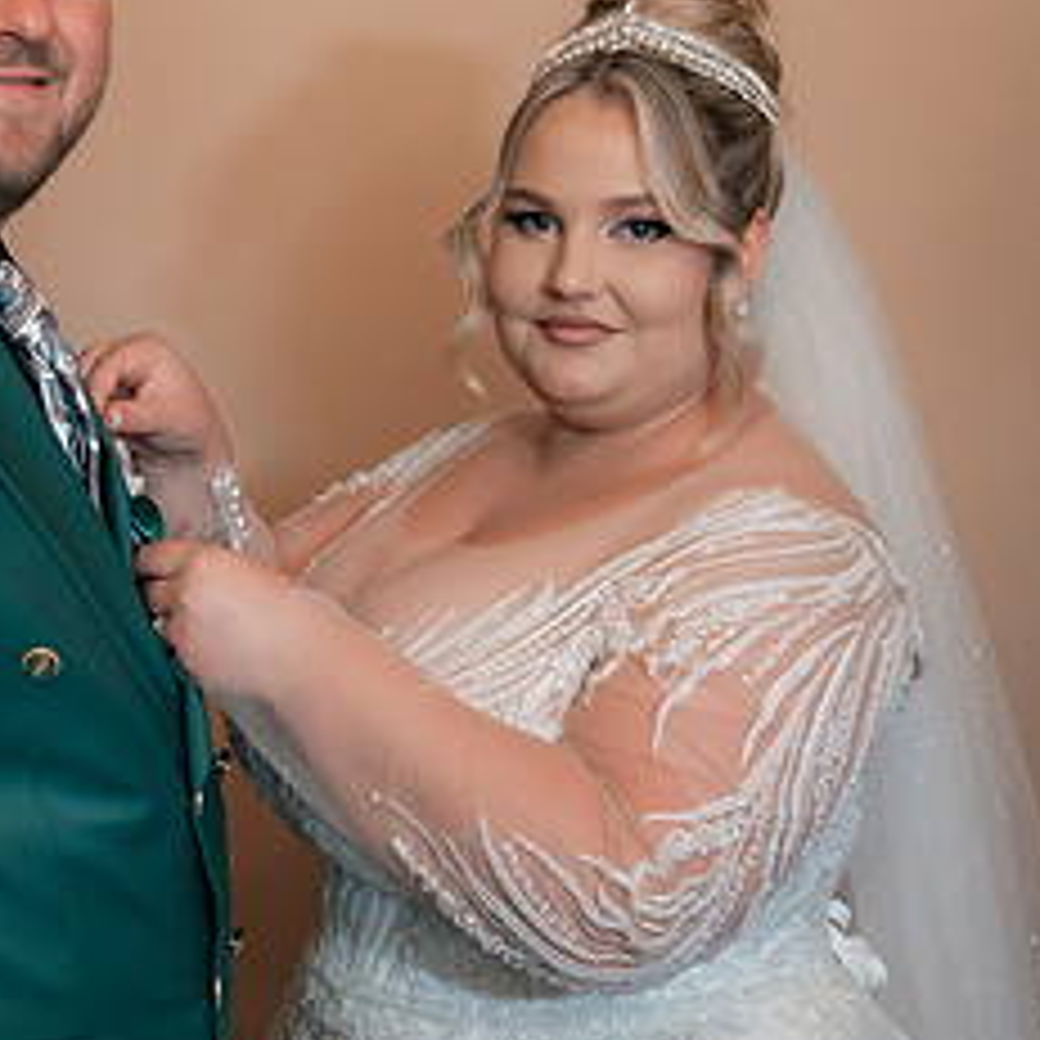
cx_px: 51
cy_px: 363
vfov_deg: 25.6
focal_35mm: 67
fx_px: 2277
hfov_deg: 24.8
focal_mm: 24
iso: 1600
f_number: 2.8
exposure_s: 1/320
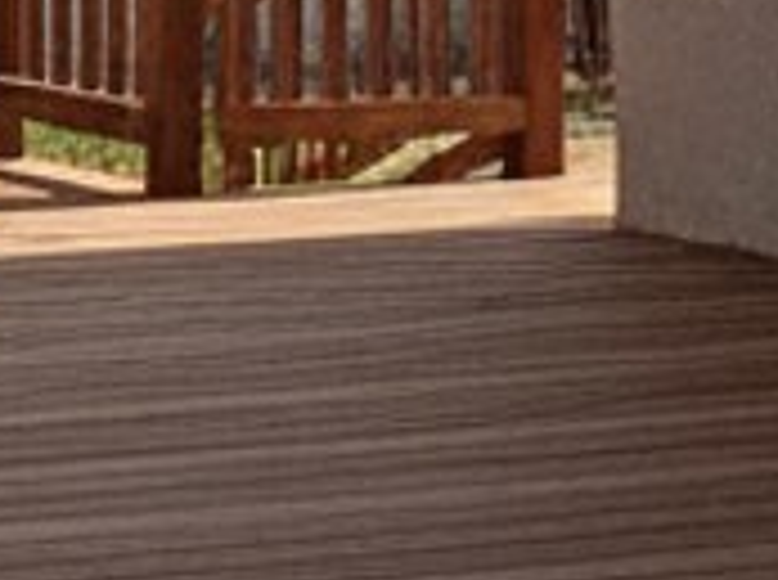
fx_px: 3589
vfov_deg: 8.9
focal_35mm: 160
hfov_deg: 12.0
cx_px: -247
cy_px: -454
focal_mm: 6.4
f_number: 1.8
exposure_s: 1/209
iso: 590
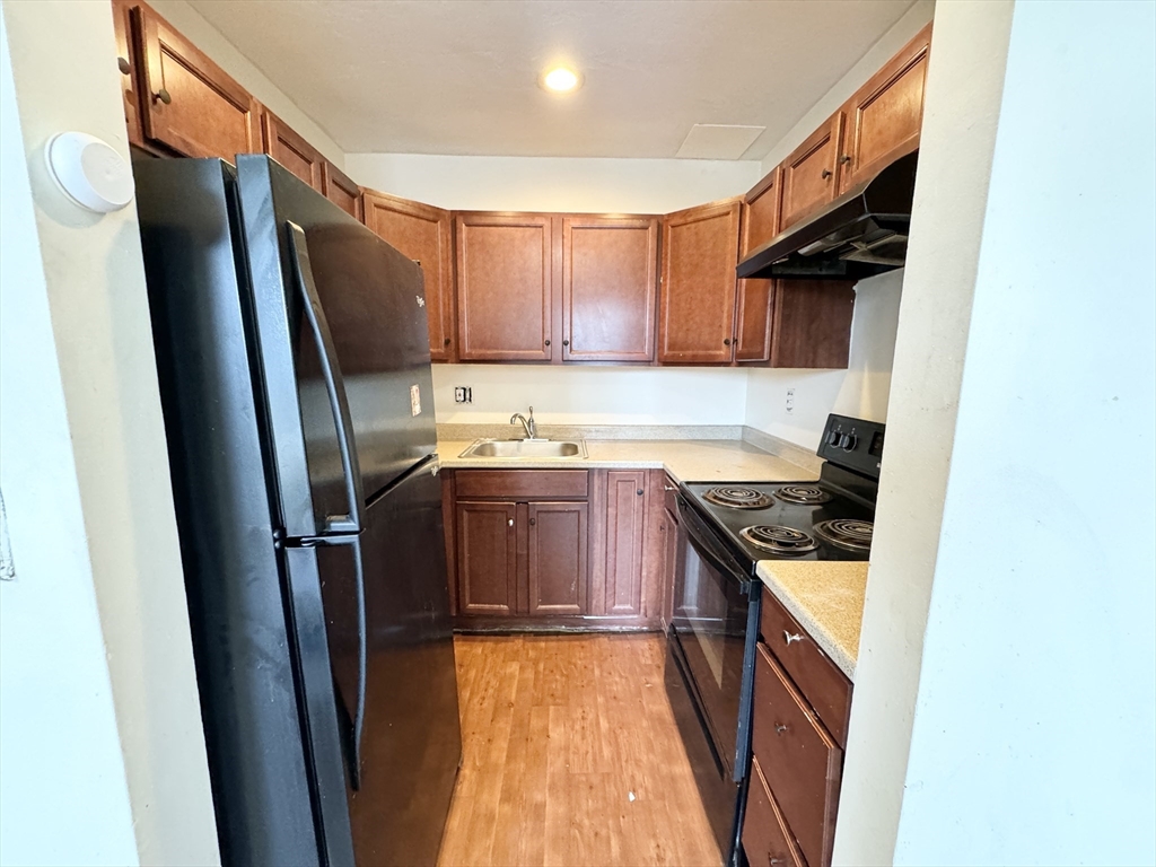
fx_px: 468
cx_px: 578
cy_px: 434
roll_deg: -1.7
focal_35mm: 14
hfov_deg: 102.1
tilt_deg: -4.8
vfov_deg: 85.7
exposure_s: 1/60
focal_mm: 2.22
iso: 500
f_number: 2.2
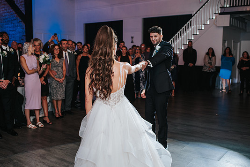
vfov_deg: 35.0
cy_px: 87
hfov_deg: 50.7
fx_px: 264
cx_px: 128
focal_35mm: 38
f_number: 2.8
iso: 1000
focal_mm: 35
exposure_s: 1/200
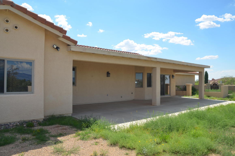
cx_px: 118
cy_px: 78
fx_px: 176
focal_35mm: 27
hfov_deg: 67.5
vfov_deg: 47.7
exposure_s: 1/250
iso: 100
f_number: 8
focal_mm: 18
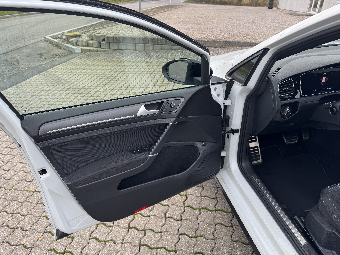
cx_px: 170
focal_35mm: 24
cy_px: 128
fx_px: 236
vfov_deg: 56.8
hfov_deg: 71.6
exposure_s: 1/358
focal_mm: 6.76
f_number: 1.78
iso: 80
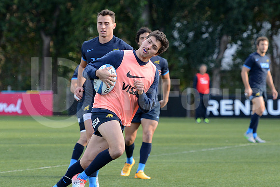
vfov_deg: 7.6
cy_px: 94
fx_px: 1400
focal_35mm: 180
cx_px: 140
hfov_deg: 11.4
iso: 800
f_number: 4
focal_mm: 180
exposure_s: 1/640
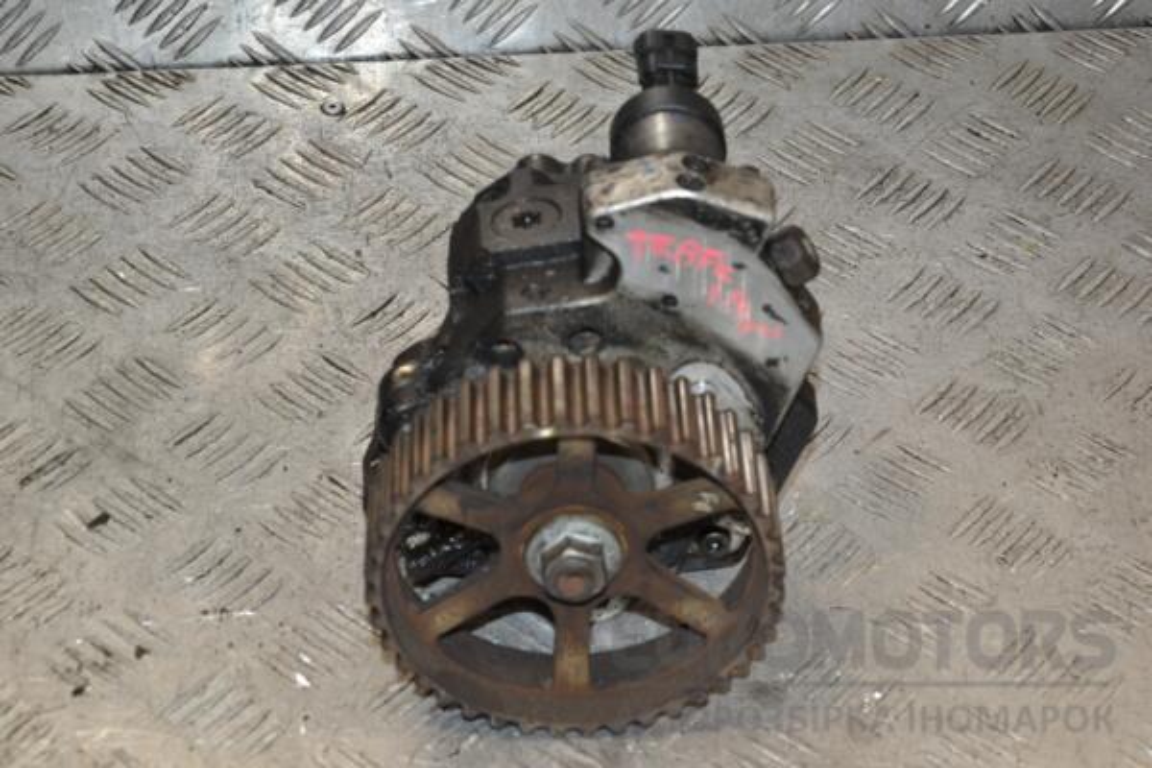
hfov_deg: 23.4
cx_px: 576
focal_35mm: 87
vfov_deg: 15.7
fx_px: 2784
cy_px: 384
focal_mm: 58
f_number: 9
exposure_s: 1/200
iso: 800
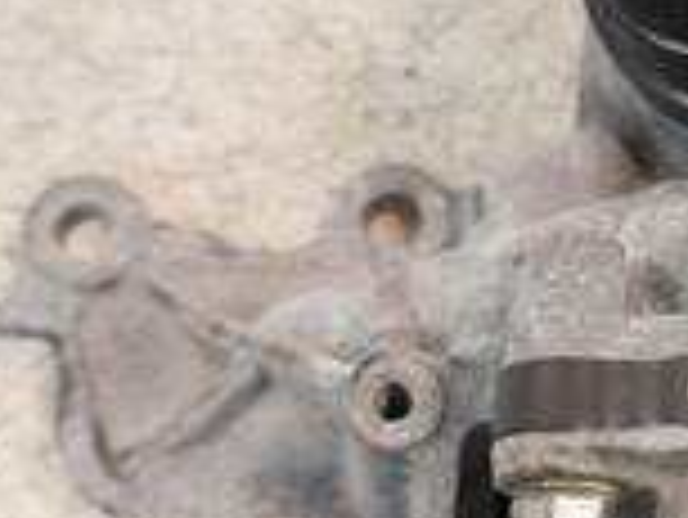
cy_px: 207
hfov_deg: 21.4
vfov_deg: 16.8
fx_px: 1750
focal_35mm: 88
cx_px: 692
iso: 500
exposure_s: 1/60
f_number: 3.5
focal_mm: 14
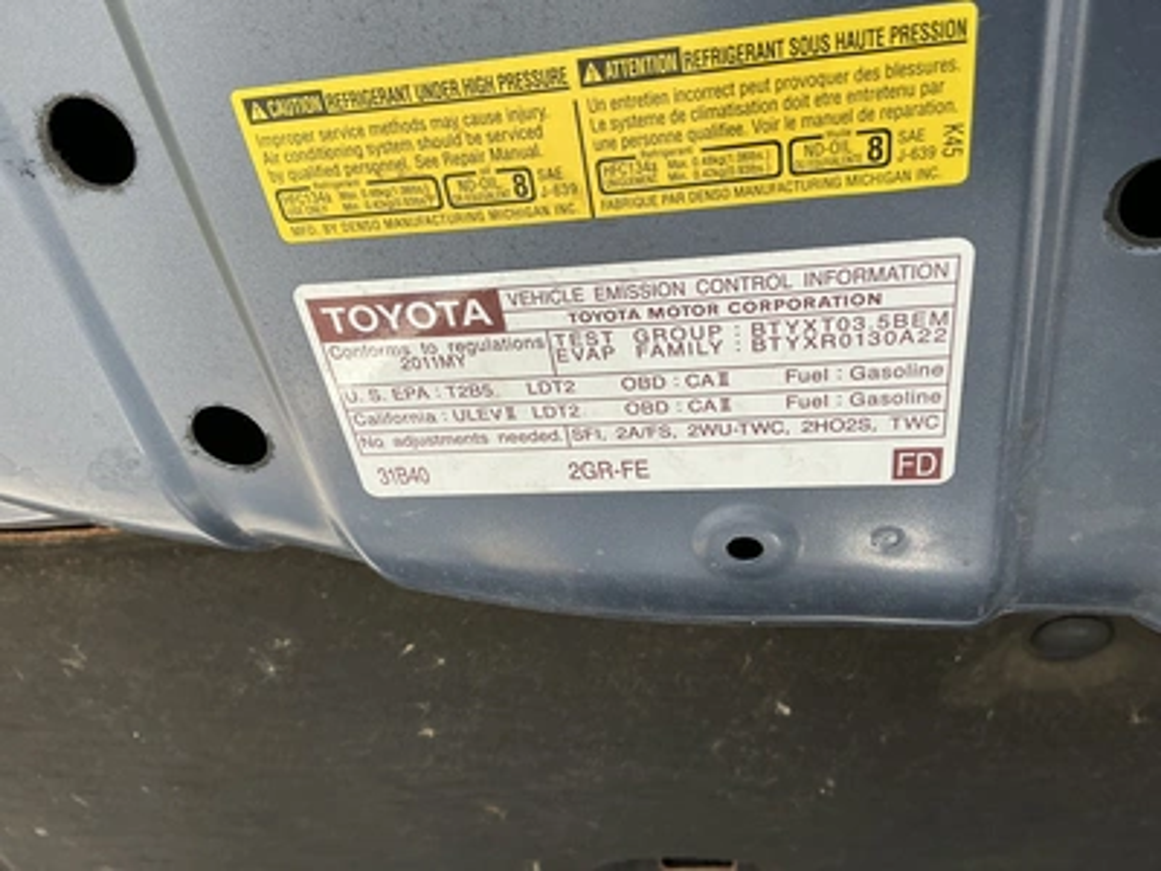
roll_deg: +2.1
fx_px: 939
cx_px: 580
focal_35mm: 28
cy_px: 436
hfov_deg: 63.4
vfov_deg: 49.7
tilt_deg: +4.1
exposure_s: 1/495
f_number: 1.8
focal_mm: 3
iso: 25
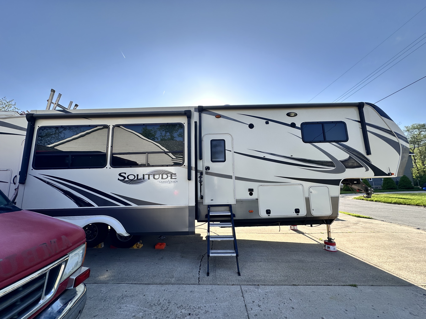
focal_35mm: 14
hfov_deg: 102.1
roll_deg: +1.1
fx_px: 172
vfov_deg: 85.7
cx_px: 213
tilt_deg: +9.4
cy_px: 160
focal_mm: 2.22
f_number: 2.2
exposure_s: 1/725
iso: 40
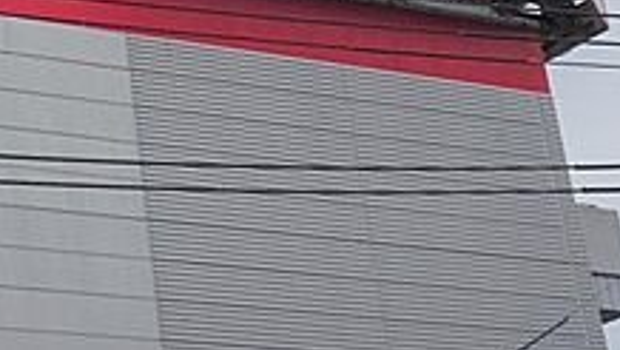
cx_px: -119
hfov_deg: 17.7
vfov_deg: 10.4
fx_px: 1892
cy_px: -65
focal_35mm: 115
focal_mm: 6.17
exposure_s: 1/640
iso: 80
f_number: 4
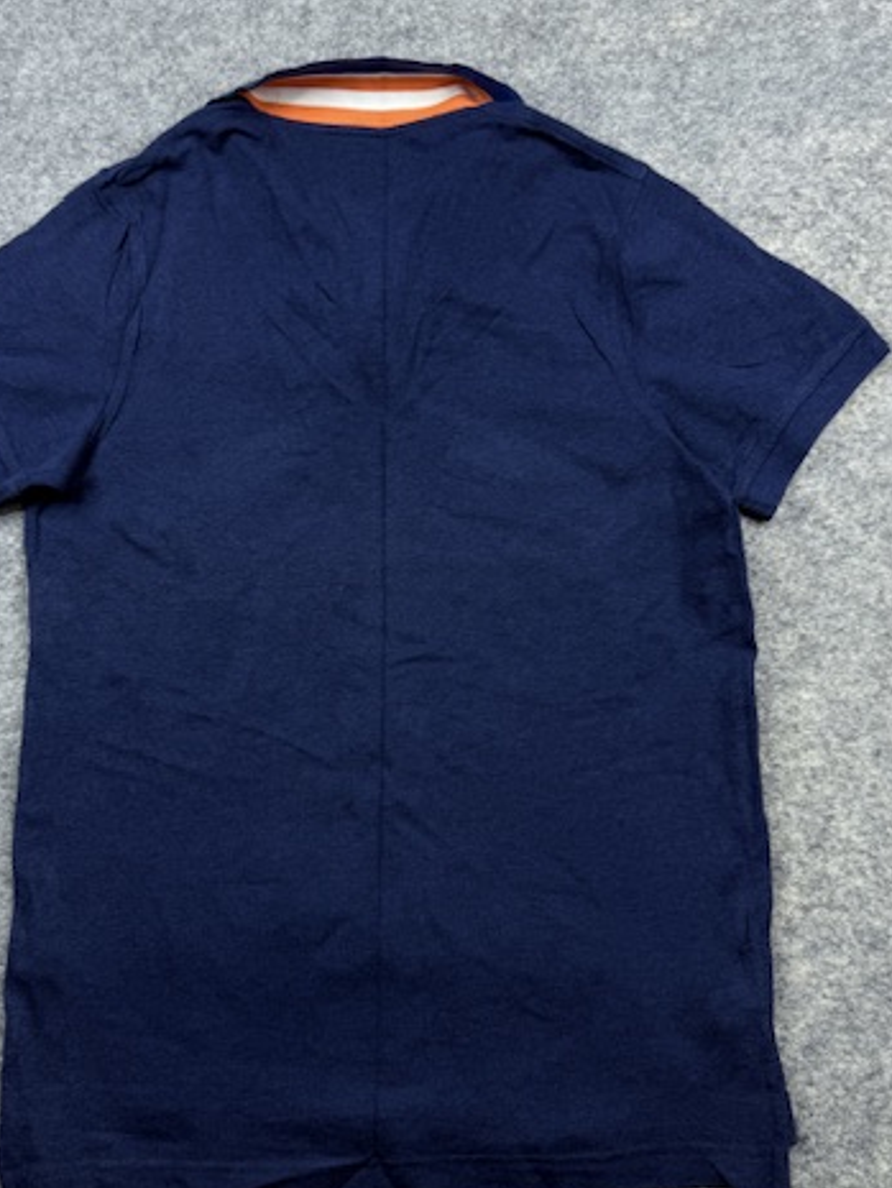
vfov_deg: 55.3
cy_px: 588
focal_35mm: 33
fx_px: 1133
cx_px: 371
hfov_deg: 42.8
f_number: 1.78
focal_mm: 6.76
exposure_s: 1/121
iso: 64
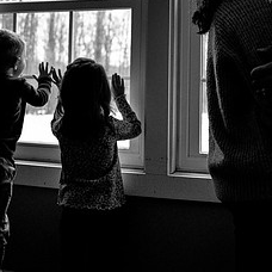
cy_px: 64
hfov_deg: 32.5
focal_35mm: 52
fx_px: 462
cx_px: 179
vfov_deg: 32.1
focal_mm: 24
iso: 400
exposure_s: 1/160
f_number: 2.8
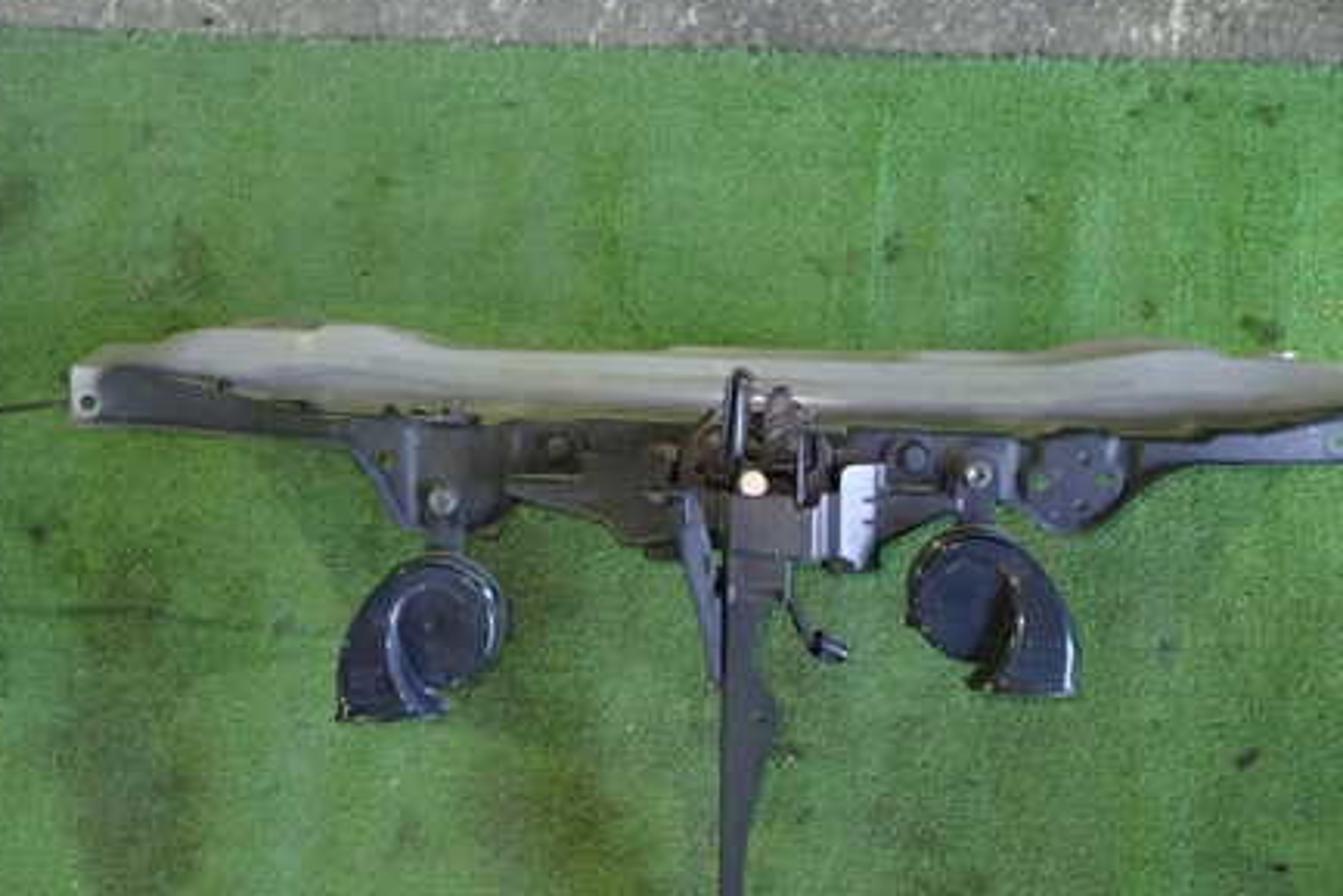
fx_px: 1343
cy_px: 577
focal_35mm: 36
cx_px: 785
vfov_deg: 36.6
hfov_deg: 52.9
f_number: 2
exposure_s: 1/30
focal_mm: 4.5
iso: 800
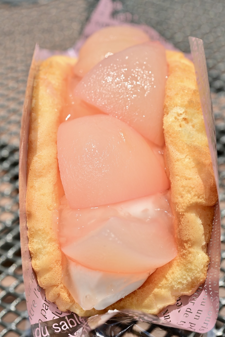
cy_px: 168
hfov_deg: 22.6
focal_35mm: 60
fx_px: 562
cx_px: 112
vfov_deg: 33.4
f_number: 9
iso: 100
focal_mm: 60
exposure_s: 1/500
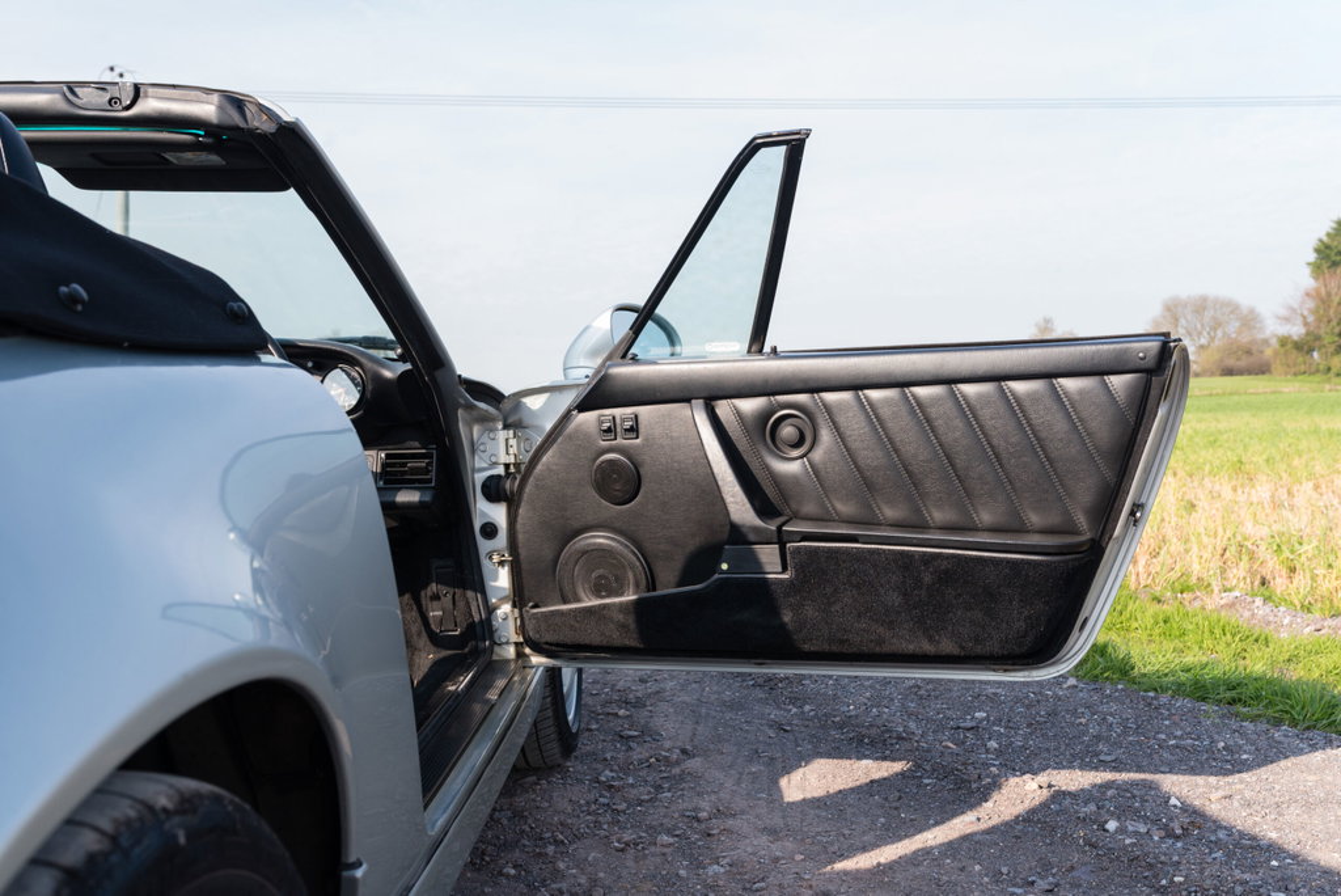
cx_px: 670
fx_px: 1304
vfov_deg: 37.9
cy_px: 448
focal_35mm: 35
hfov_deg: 54.4
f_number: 8
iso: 500
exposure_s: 1/100
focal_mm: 35
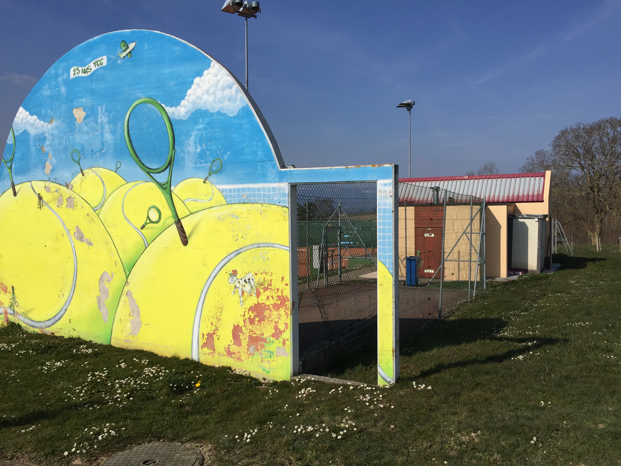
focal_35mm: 29
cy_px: 233
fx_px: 520
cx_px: 310
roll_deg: +0.3
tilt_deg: -0.9
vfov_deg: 48.2
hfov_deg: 61.7
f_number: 2.2
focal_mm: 4.15
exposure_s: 1/4405
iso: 32
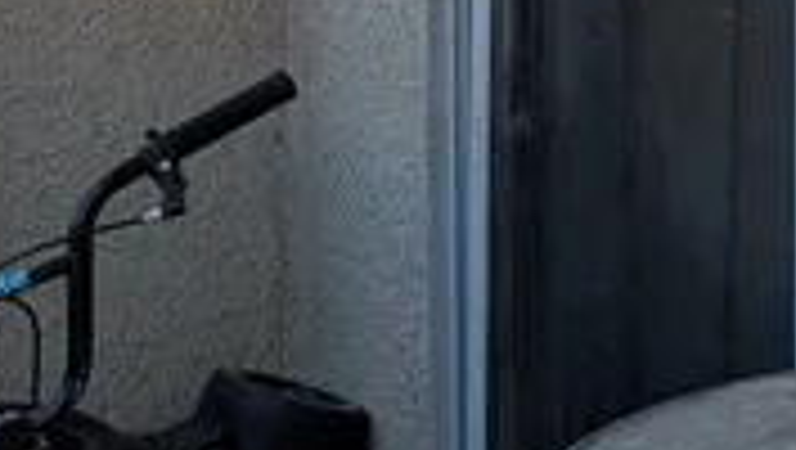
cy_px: -322
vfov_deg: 7.8
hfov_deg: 12.5
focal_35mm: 151
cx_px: 1590
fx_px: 3190
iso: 28
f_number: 1.68
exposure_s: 1/235
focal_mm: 6.9
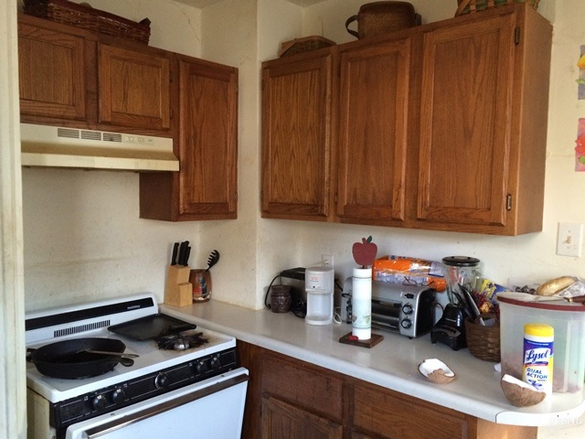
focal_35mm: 30
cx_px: 292
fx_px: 507
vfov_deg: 46.8
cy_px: 220
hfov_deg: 60.0
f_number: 2.2
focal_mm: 4.12
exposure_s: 1/30
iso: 250
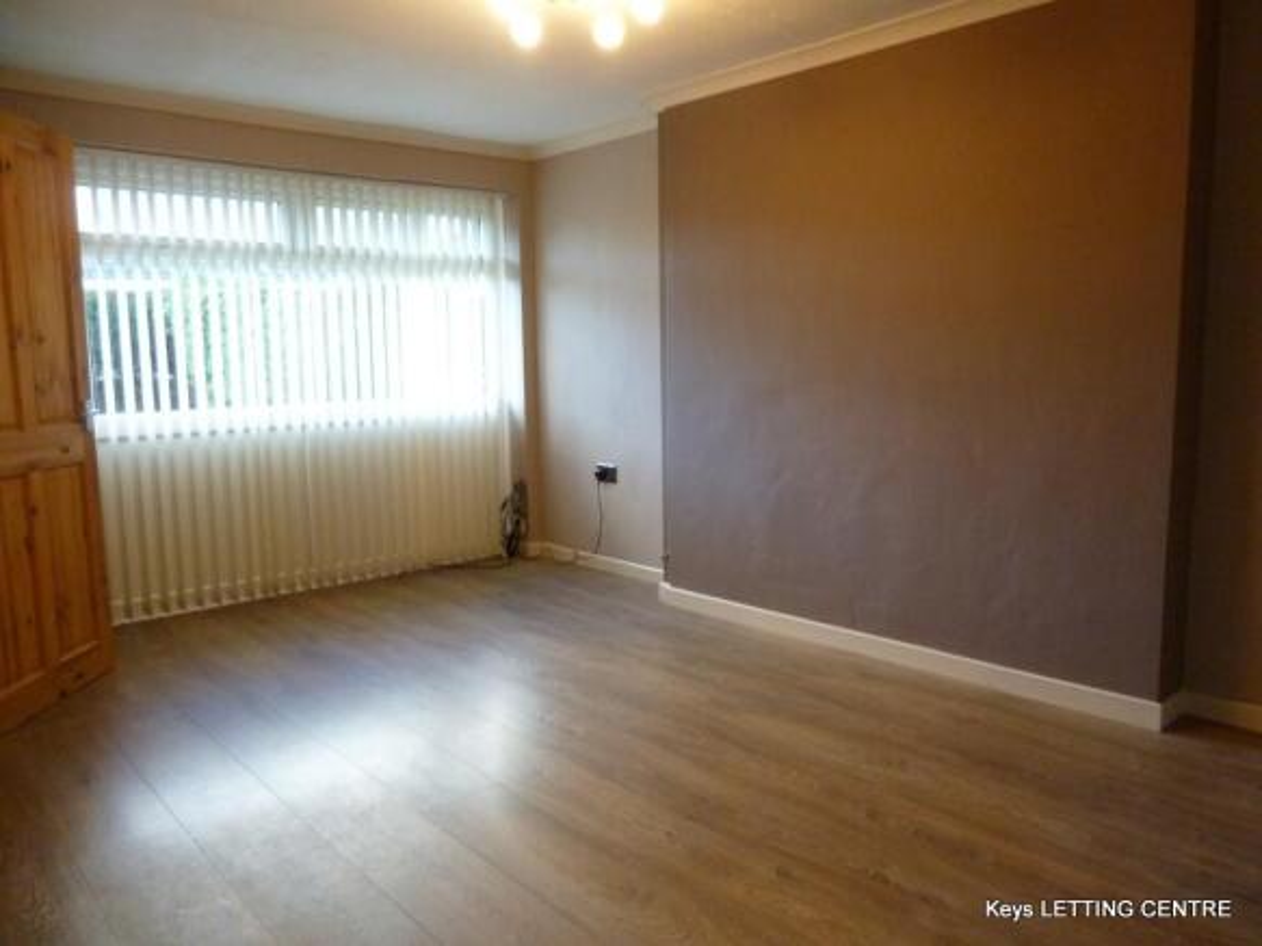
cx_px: 631
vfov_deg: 54.9
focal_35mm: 25
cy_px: 473
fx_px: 911
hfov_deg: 69.4
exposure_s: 1/25
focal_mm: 4.5
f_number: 3.1
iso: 400
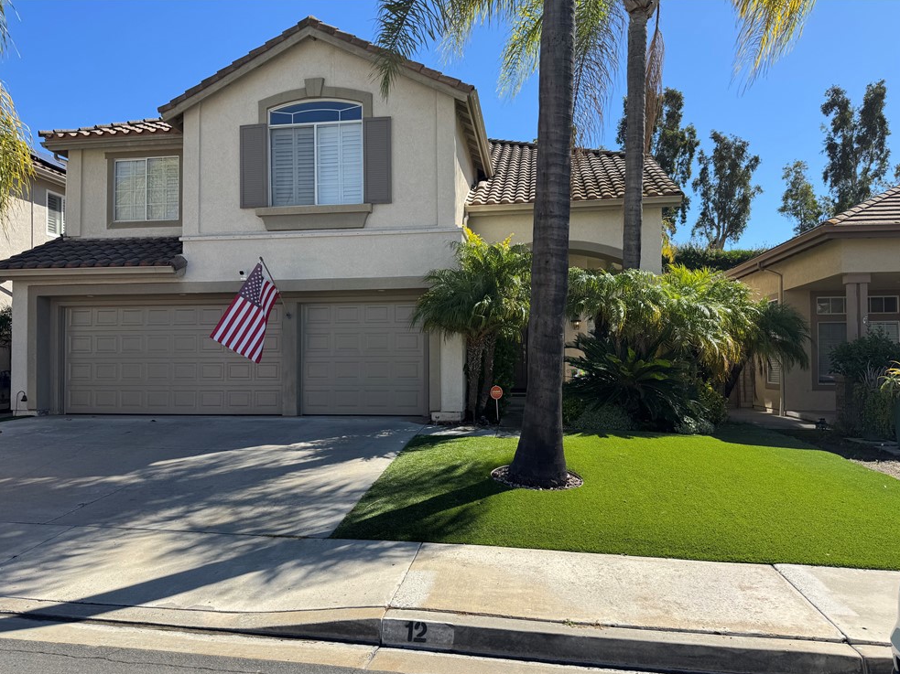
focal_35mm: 25
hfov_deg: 69.4
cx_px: 438
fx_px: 650
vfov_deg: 54.9
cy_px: 348
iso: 80
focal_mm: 6.76
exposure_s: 1/3096
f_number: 1.78
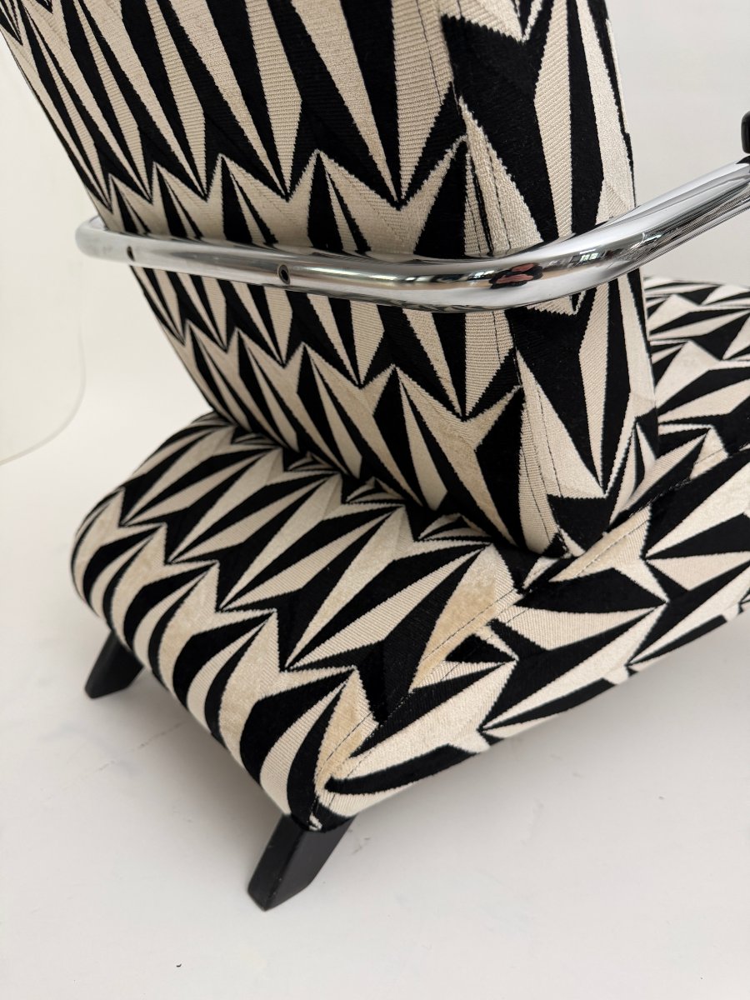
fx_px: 693
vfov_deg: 71.6
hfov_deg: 56.8
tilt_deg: -20.1
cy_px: 500
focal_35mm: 24
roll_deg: -4.7
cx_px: 375
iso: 200
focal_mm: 6.76
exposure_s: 1/91
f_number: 1.78
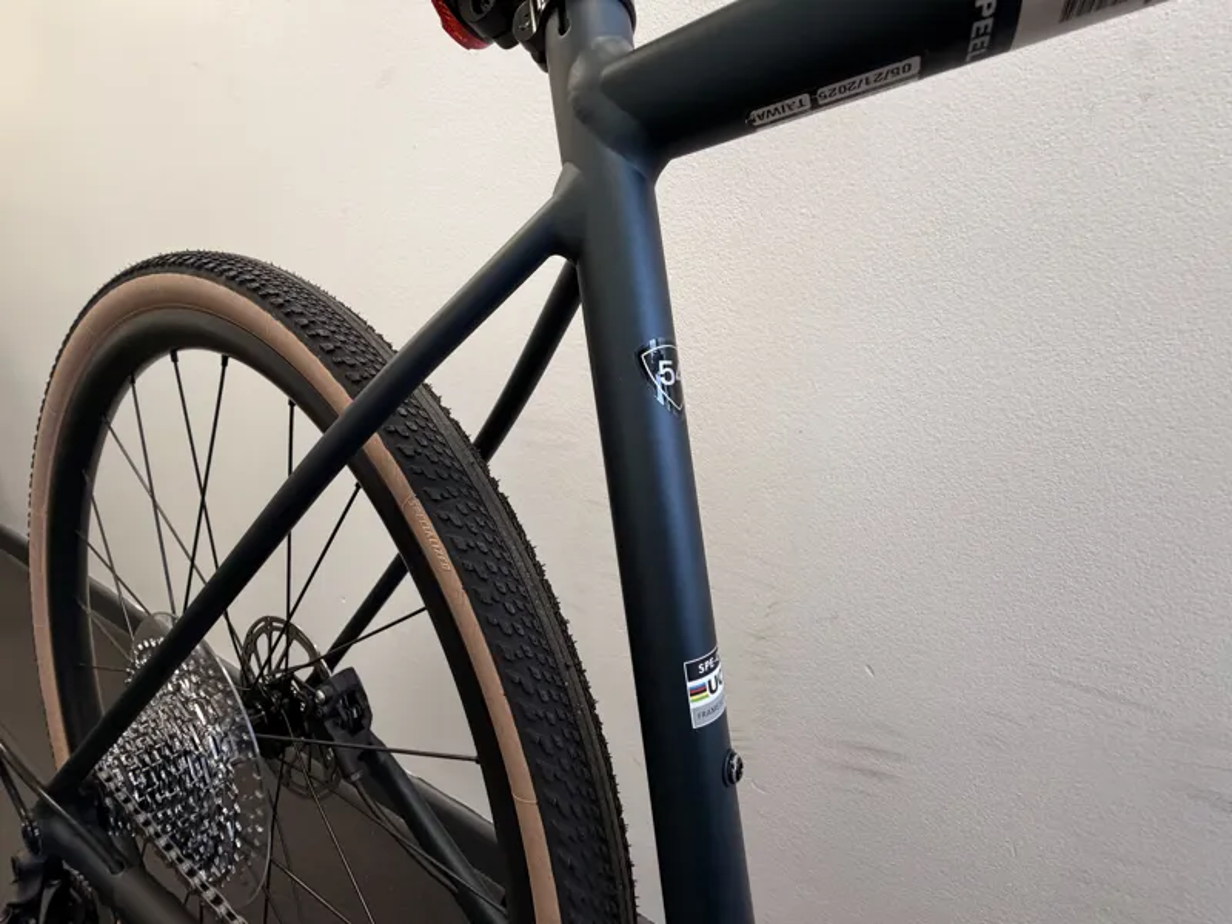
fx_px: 498
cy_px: 462
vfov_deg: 85.7
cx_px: 616
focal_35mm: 14
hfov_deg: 102.1
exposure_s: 1/50
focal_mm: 2.22
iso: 160
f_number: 2.2
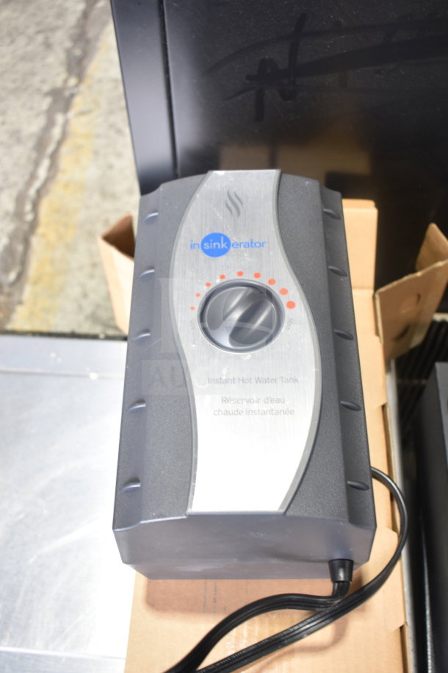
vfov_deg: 53.1
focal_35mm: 36
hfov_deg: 36.9
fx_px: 672
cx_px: 224
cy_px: 336
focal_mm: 24
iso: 400
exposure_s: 1/40
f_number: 4
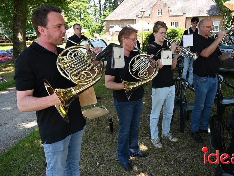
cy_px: 87
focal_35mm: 30
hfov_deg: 59.7
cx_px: 132
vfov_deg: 46.8
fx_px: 203
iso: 200
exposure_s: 1/250
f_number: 4.5
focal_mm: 18
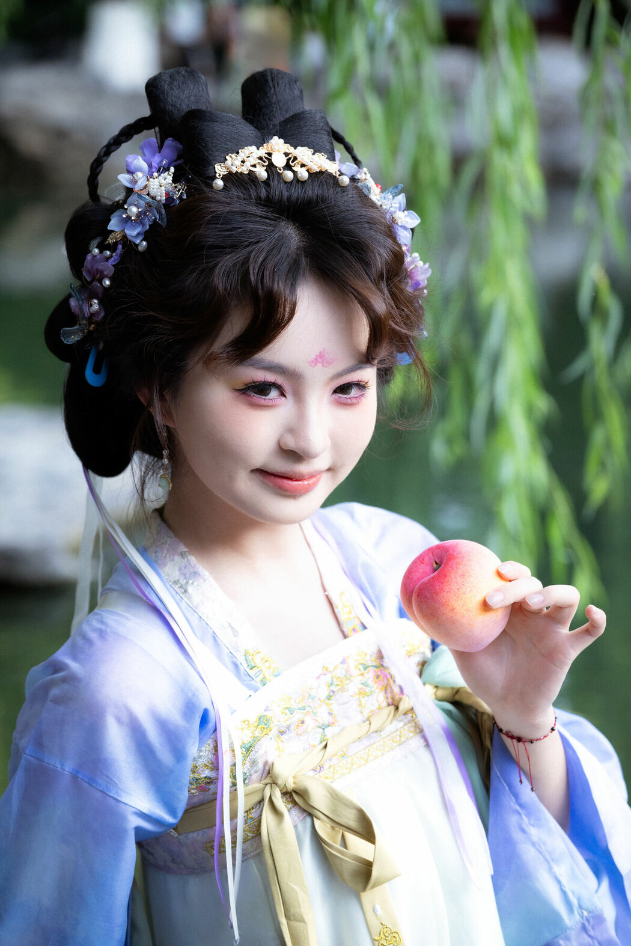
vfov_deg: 23.4
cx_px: 316
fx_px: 2286
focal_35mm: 87
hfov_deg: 15.7
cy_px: 473
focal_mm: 87
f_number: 4
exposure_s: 1/400
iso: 640
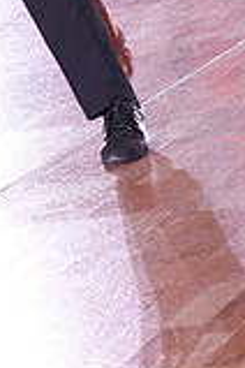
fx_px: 2562
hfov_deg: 5.5
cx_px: -43
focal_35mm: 251
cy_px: -178
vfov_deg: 8.0
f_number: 5
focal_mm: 69
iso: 1600
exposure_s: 1/200
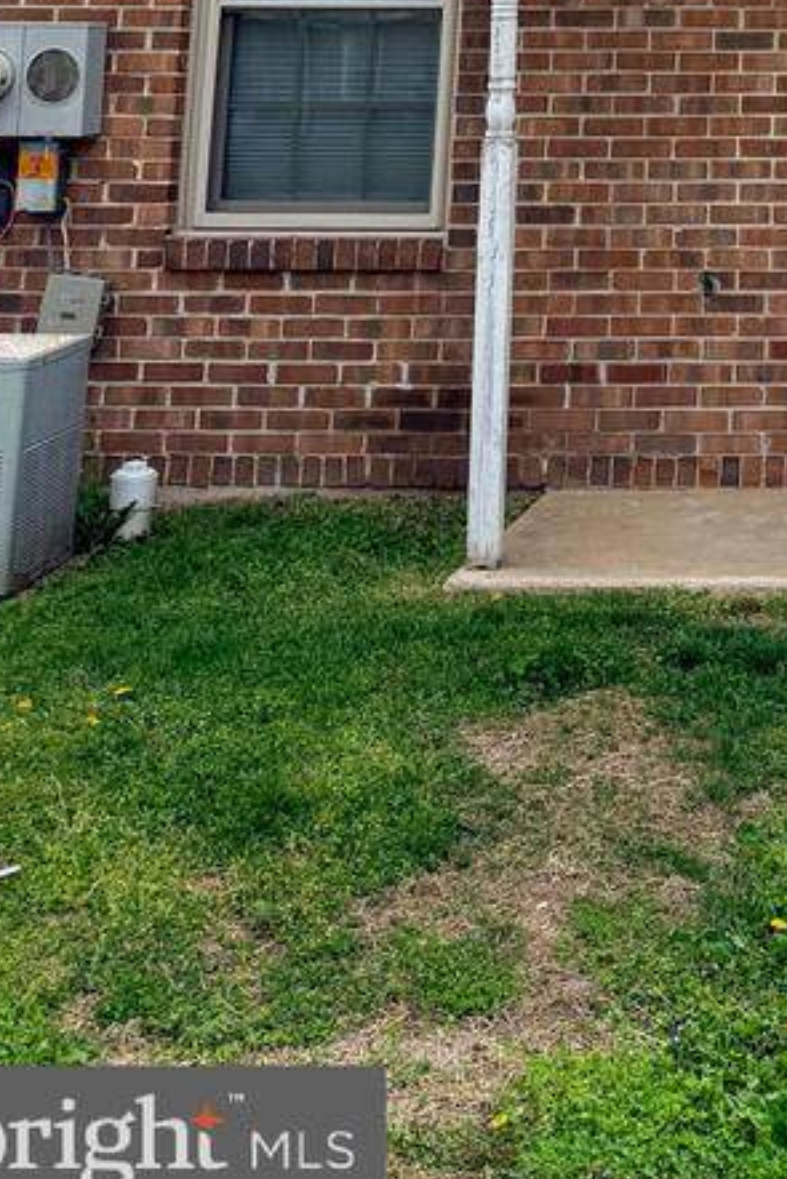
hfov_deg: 20.5
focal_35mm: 61
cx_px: 998
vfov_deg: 28.7
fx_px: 1999
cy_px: -221
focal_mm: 6.76
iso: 100
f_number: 1.8
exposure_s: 1/5000
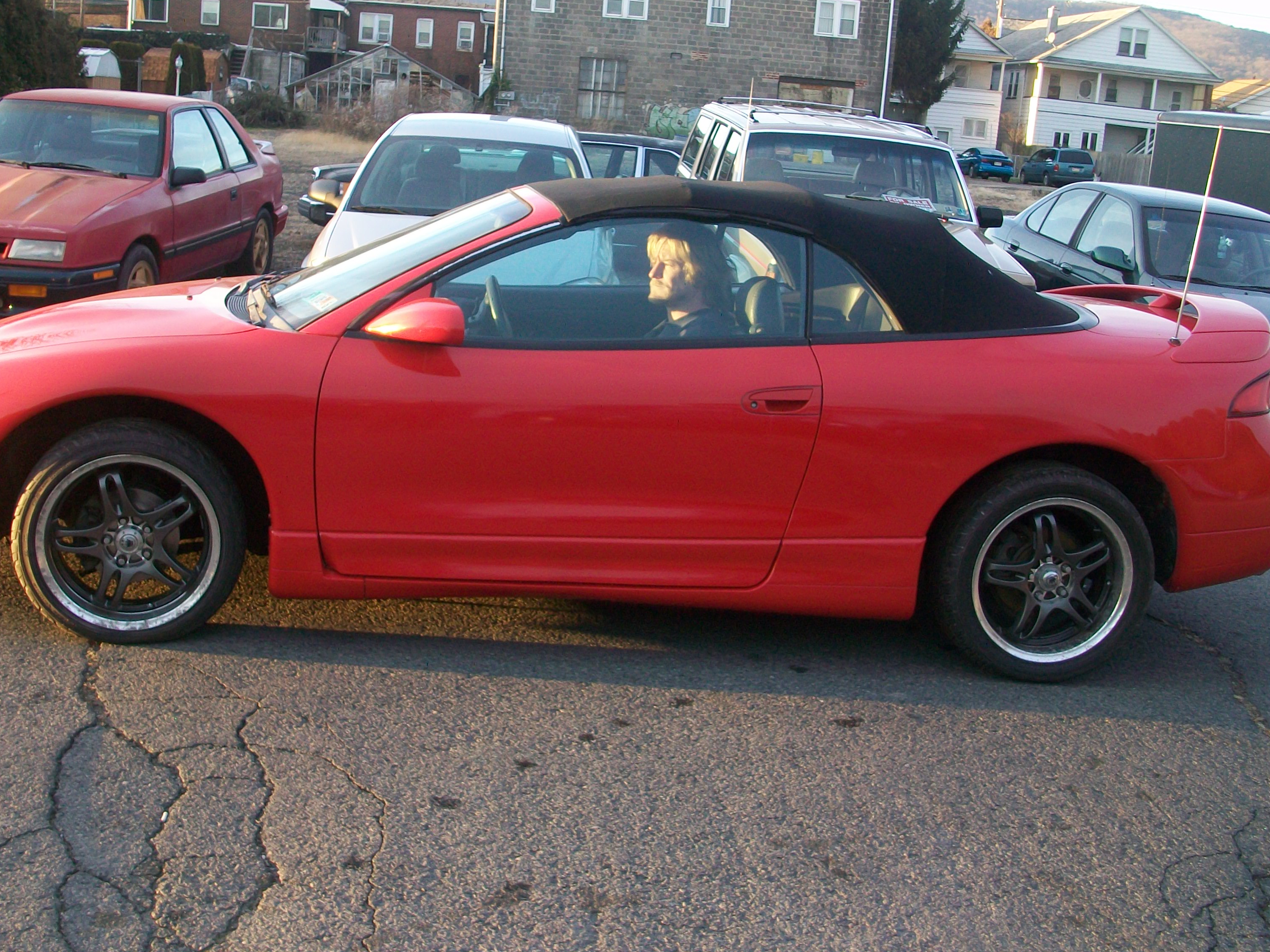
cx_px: 567
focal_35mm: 39
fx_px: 1431
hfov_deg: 47.8
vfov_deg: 36.7
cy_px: 403
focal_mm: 5.7
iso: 64
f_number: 2.8
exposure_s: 1/80
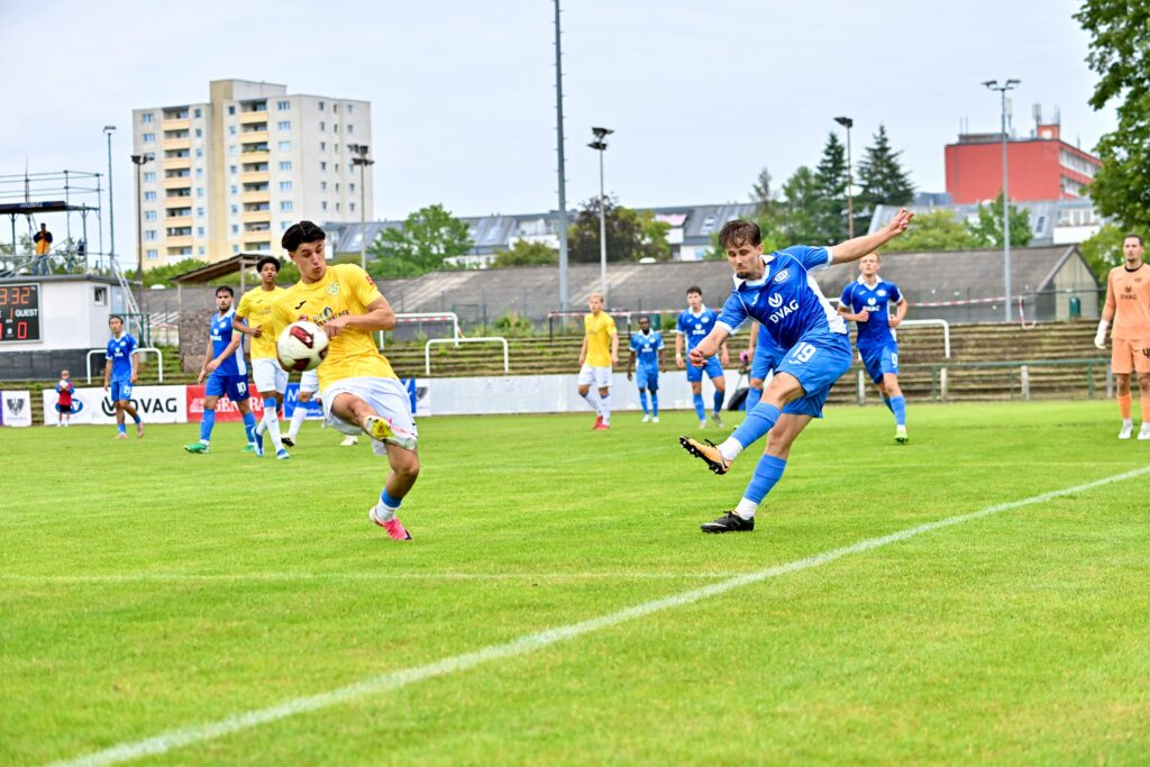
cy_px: 384
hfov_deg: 22.1
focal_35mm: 92
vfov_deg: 14.9
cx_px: 575
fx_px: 2939
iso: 720
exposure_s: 1/1600
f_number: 4.5
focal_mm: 92
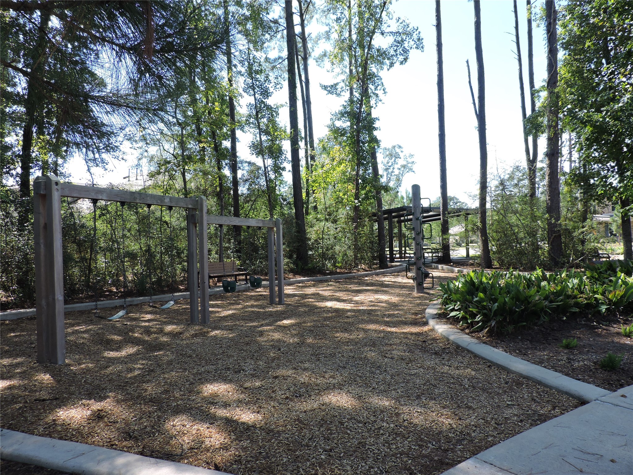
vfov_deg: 56.8
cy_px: 238
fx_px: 439
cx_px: 316
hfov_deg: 71.6
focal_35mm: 24
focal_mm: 4.3
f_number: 3
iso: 100
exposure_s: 1/320
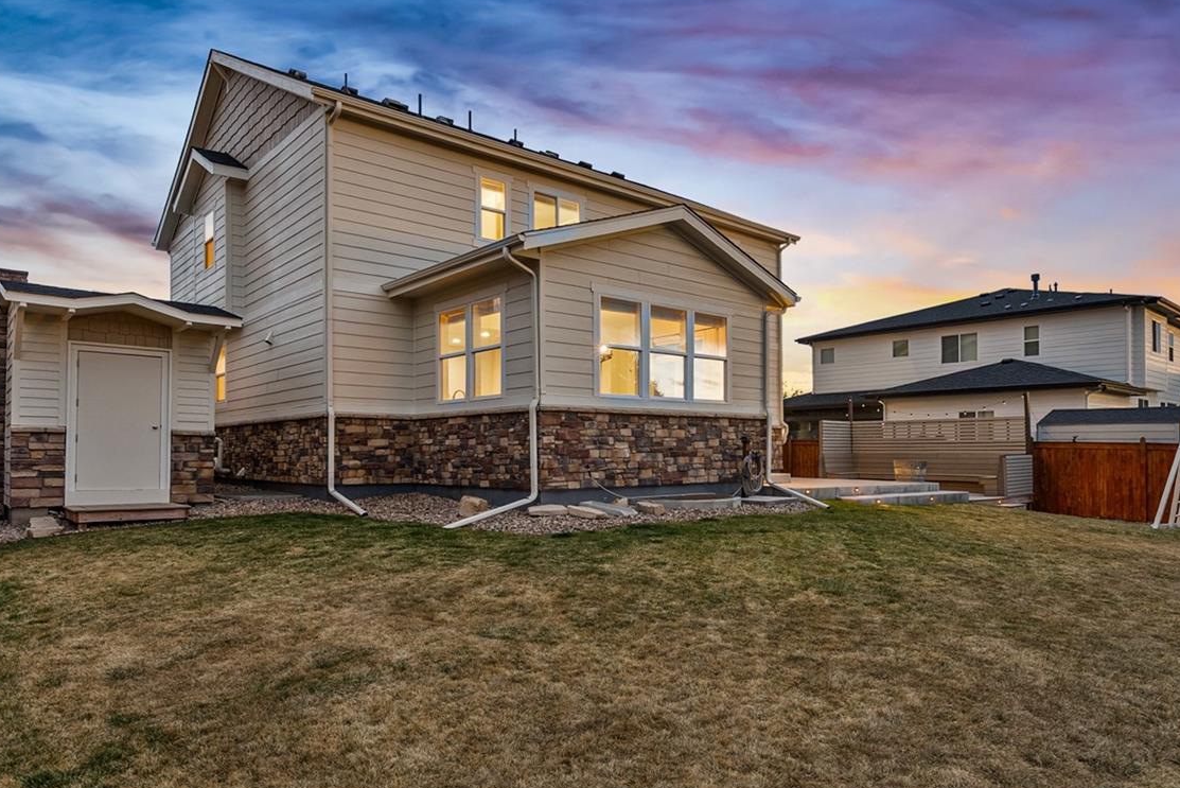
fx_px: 754
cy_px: 470
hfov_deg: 76.0
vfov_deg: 54.8
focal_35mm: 23
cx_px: 614
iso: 200
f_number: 8
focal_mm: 16
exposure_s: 1
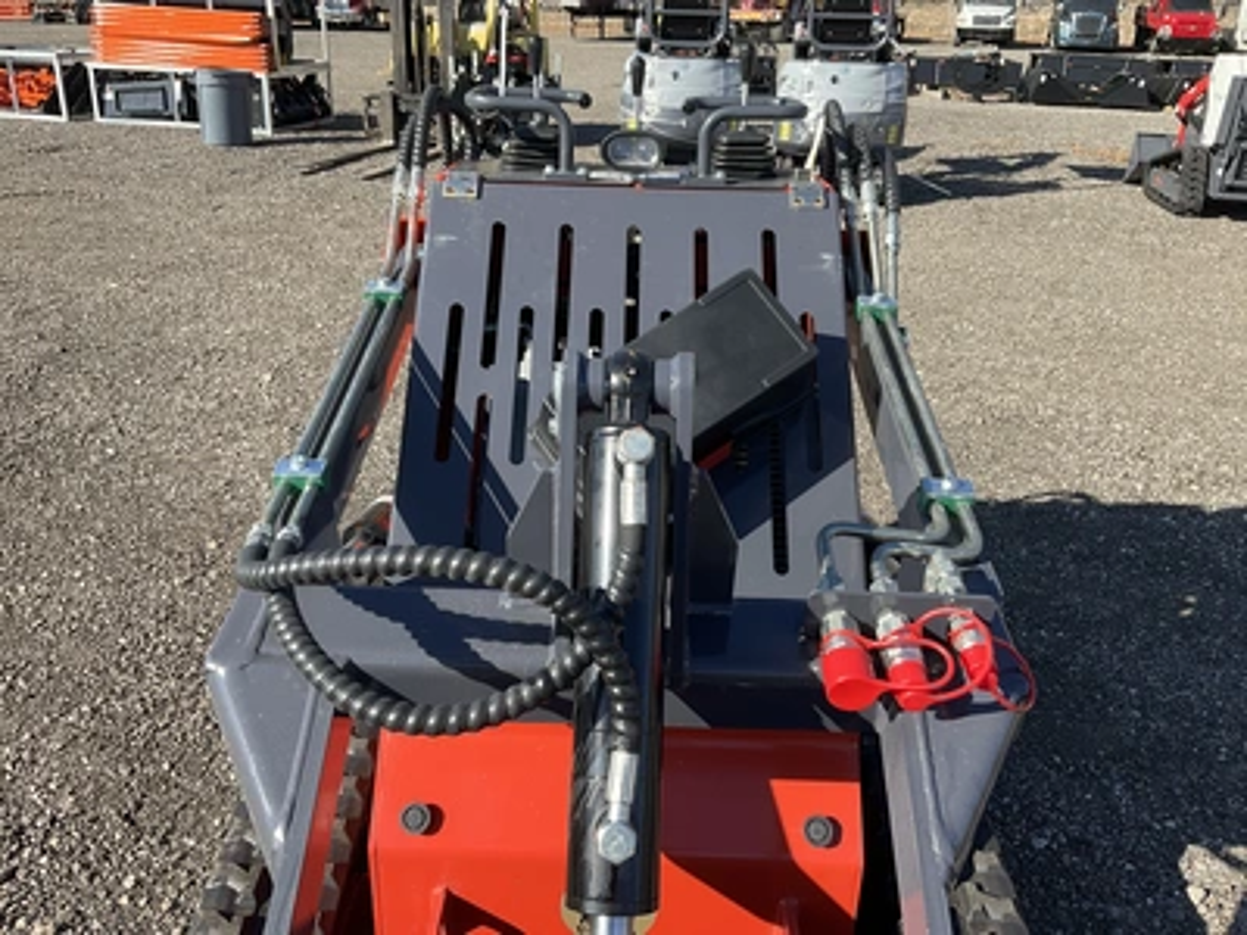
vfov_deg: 48.2
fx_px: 1045
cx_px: 624
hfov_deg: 61.7
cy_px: 468
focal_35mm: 29
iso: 25
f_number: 1.8
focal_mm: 3
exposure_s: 1/770
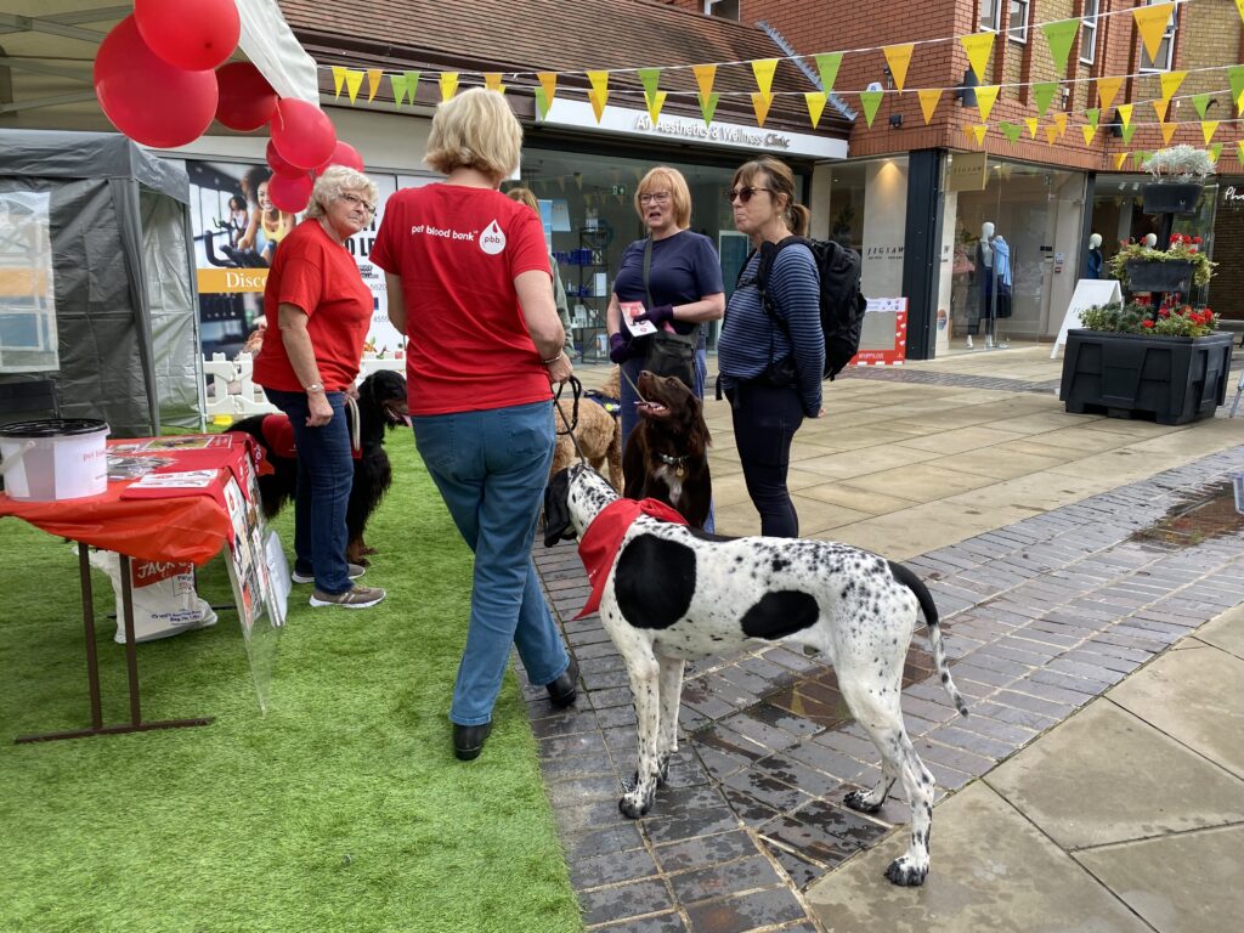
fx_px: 934
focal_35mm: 26
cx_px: 622
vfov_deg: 53.1
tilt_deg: -11.2
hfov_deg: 67.3
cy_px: 466
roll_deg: +0.0
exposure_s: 1/401
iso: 32
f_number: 1.8
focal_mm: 4.25
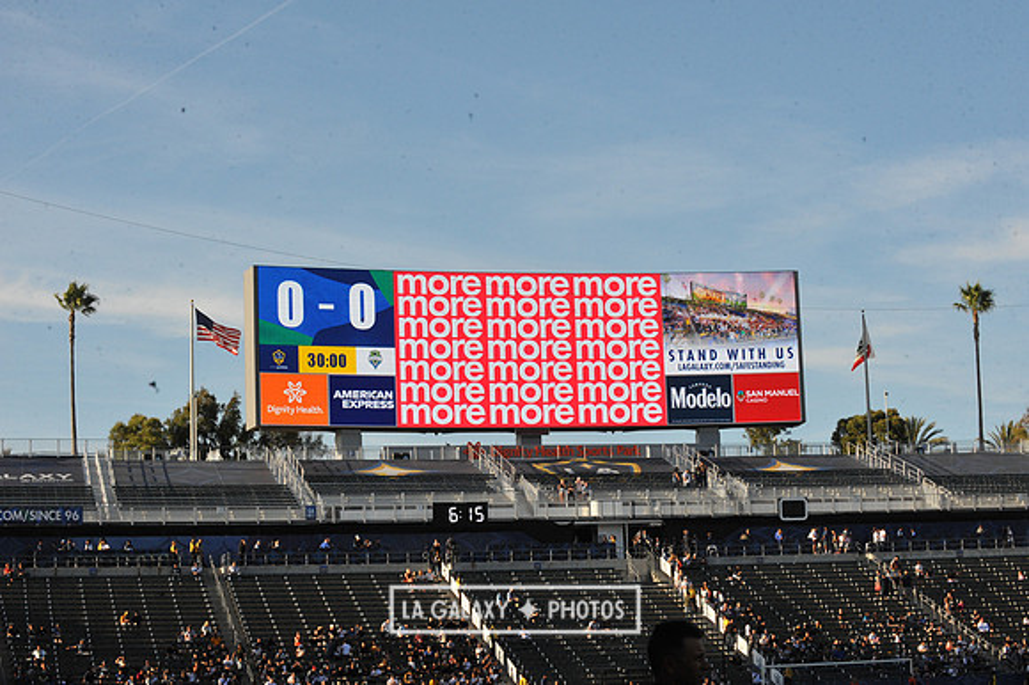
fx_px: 2285
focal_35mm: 80
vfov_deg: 17.0
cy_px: 342
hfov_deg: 25.4
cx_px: 514
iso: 1600
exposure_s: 1/1000
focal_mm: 80
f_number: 16
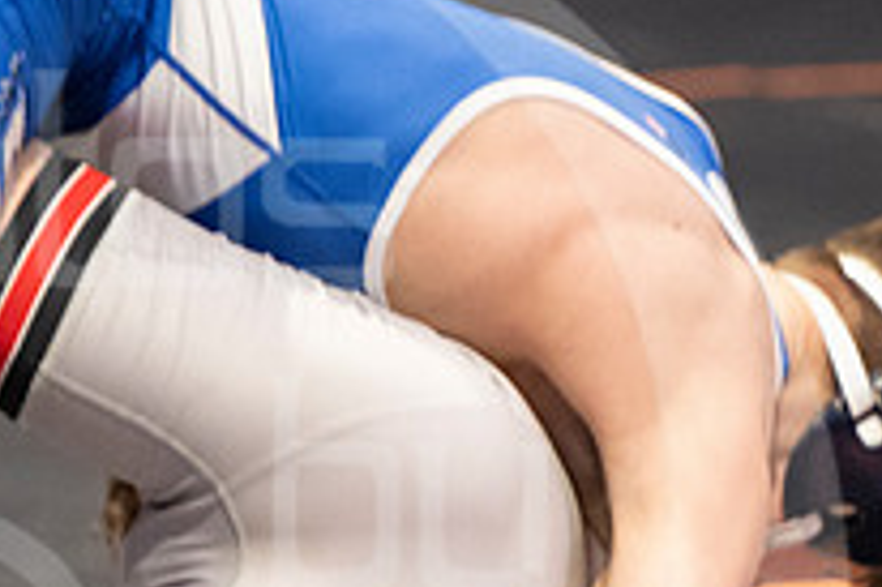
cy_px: 1037
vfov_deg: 1.7
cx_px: 583
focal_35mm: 825
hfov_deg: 2.5
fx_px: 20196
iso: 3200
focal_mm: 180
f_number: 2.8
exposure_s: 1/1000
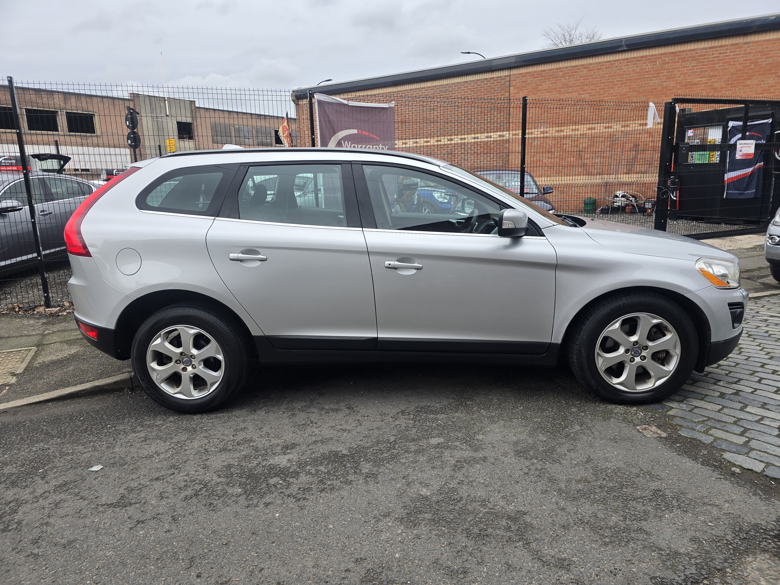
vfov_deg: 58.9
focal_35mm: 23
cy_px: 292
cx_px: 390
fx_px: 518
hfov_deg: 73.9
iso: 12
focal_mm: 6.3
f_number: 1.7
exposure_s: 1/194
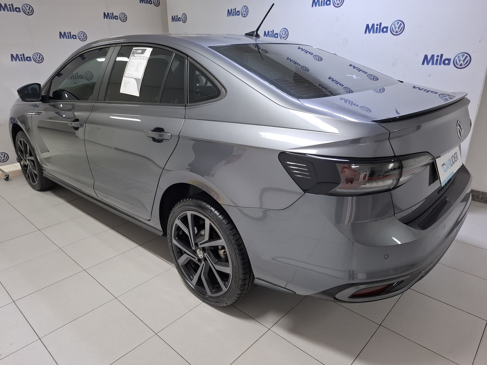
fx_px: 324
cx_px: 244
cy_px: 182
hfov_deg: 73.9
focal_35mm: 23
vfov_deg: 58.9
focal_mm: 5.54
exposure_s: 1/60
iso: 320
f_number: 1.8
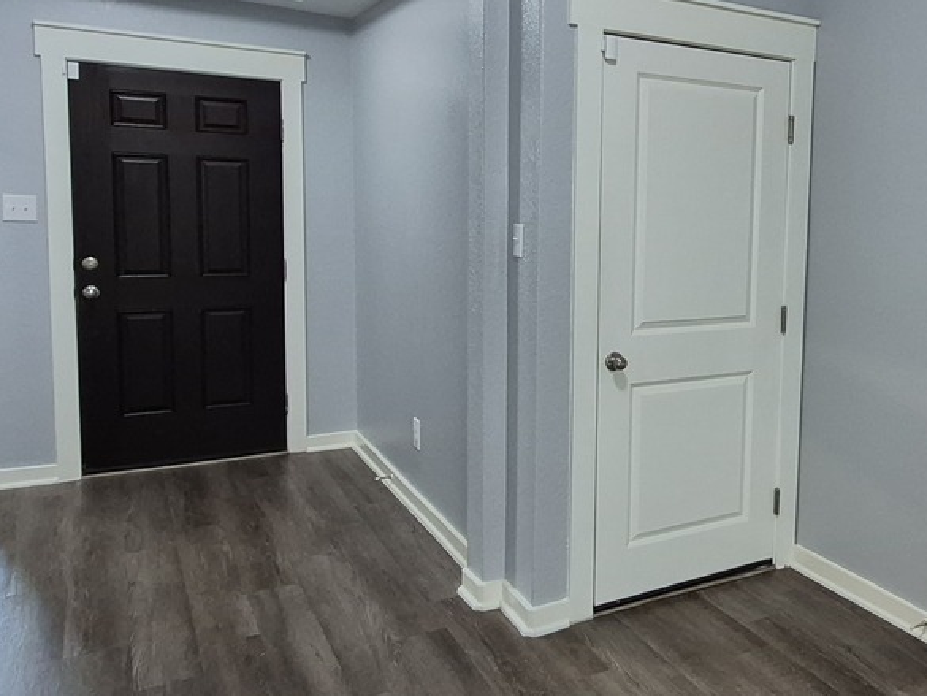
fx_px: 857
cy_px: 296
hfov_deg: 52.9
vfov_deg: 44.1
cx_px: 748
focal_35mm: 32
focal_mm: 1.74
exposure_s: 1/60
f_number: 2.2
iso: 400
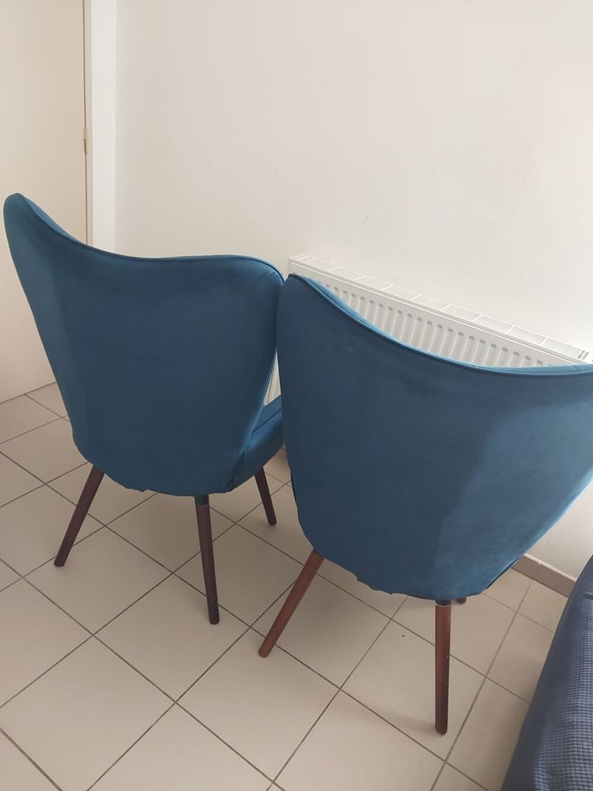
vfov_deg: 60.0
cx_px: 296
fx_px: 685
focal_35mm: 30
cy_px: 396
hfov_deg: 46.8
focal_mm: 4.6
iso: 200
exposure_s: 1/50
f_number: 1.8
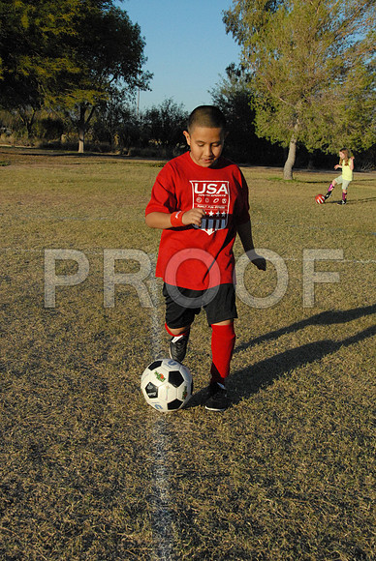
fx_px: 797
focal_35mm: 51
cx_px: 188
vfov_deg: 38.8
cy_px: 280
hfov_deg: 26.5
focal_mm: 34
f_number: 14
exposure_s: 1/800
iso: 1600
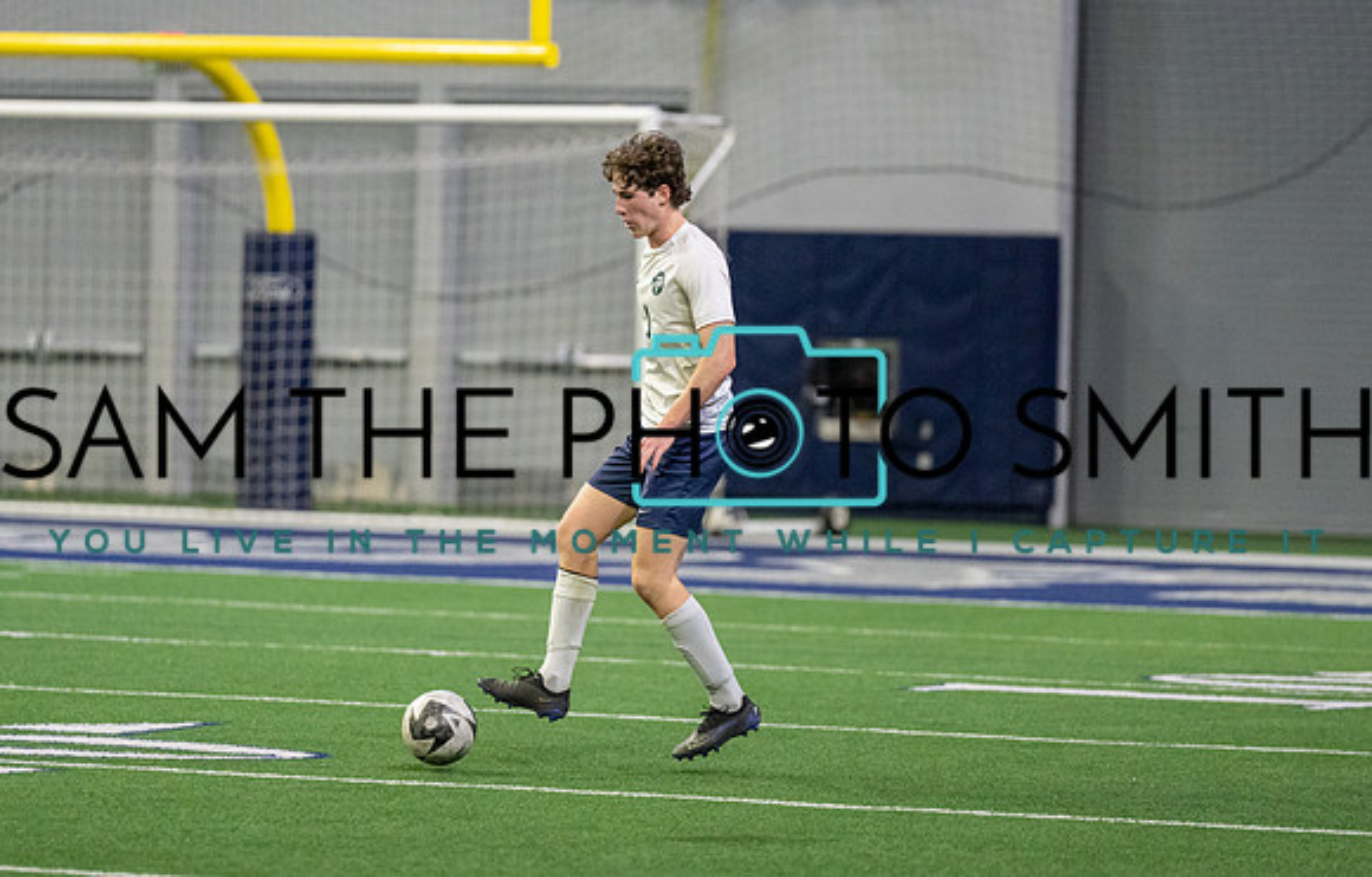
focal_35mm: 273
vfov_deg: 4.9
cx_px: 687
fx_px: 10279
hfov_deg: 7.6
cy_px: 440
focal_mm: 200
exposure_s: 1/1250
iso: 5000
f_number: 2.8
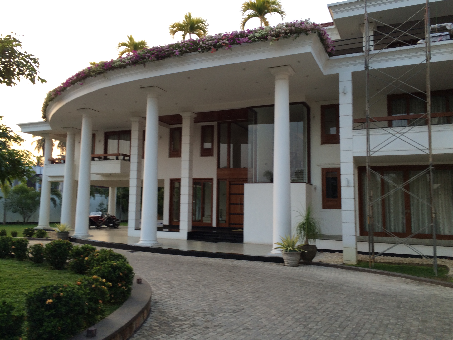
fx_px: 380
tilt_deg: +9.8
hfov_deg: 61.7
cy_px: 170
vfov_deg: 48.2
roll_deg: -0.7
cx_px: 226
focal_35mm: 29
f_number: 2.2
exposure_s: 1/103
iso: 32
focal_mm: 4.15
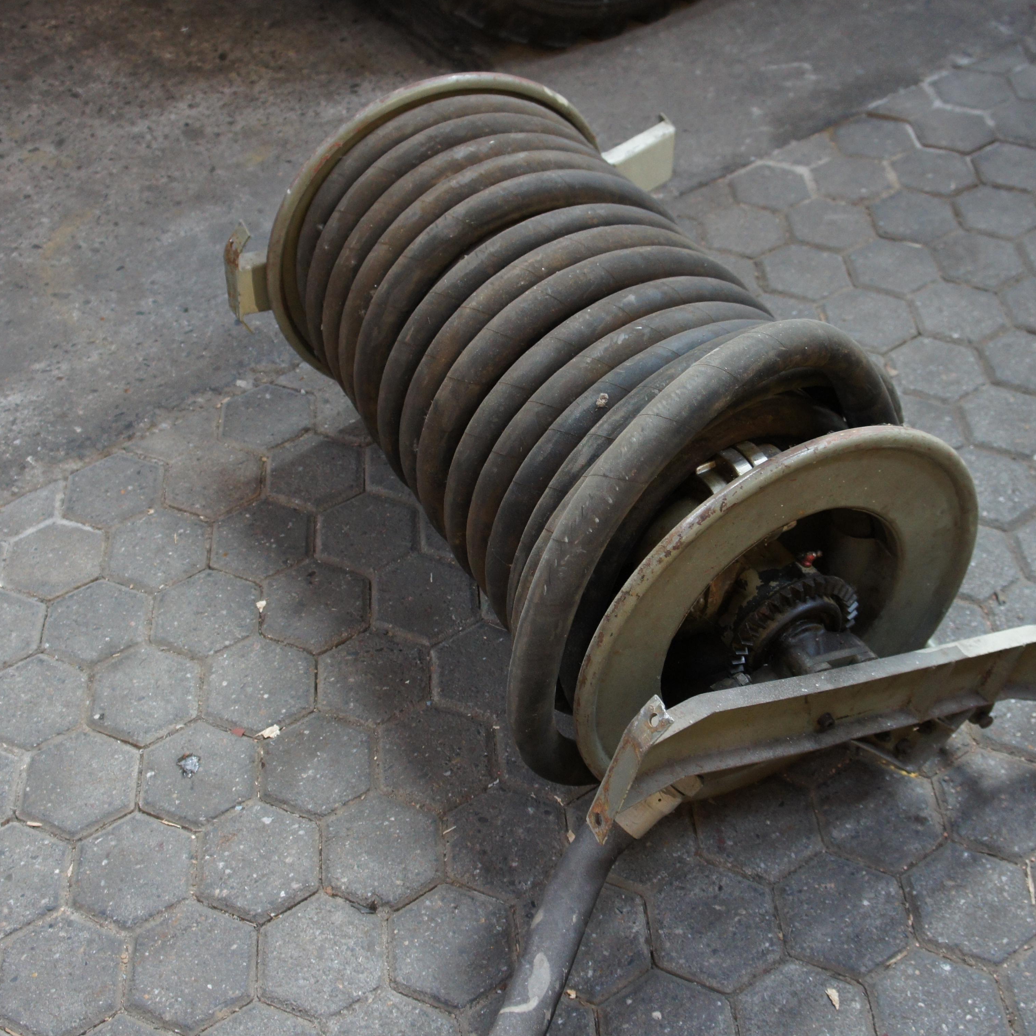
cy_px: 517
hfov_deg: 37.8
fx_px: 1512
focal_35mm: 45
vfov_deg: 37.8
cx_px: 573
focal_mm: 23
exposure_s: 1/40
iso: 1000
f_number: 4
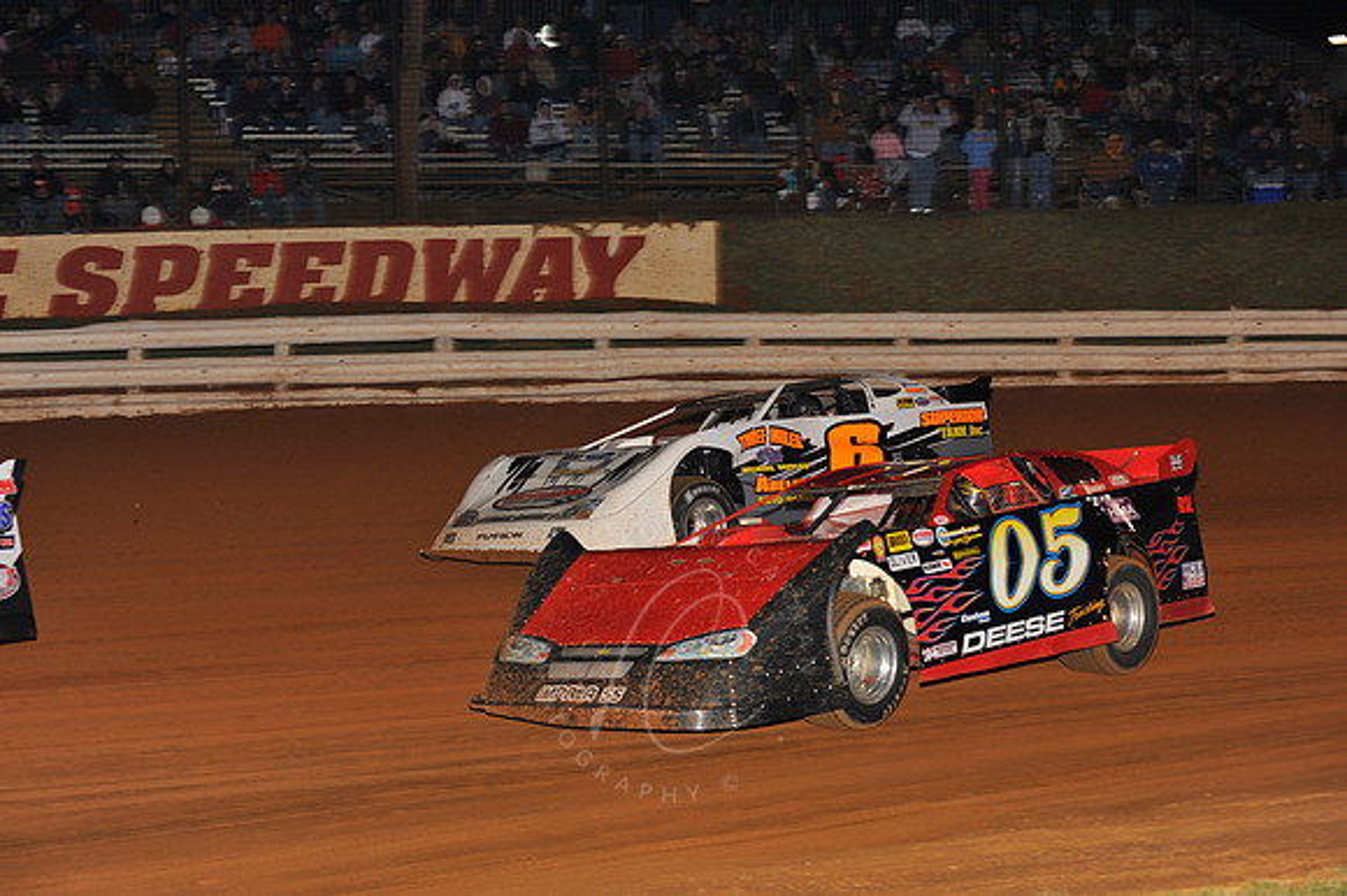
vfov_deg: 17.0
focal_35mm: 80
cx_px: 674
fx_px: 2992
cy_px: 448
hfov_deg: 25.4
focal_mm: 80
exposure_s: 1/250
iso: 500
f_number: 5.6
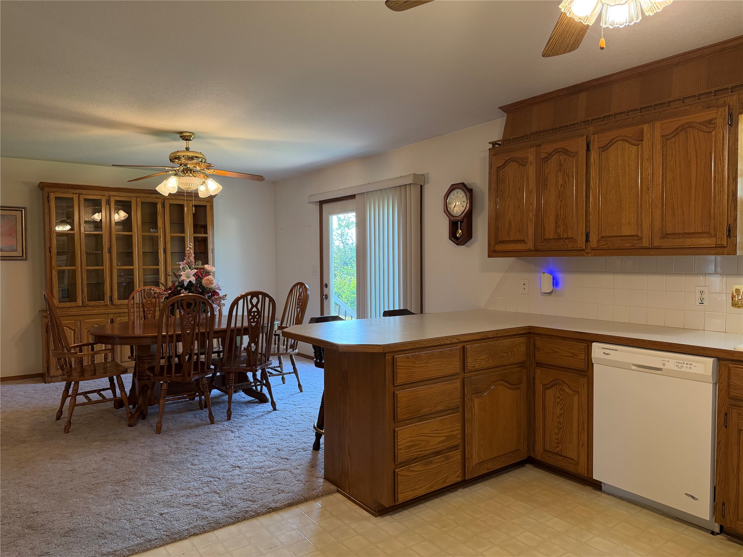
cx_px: 372
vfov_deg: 56.8
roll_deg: +1.2
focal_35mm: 24
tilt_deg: -3.0
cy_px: 278
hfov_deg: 71.6
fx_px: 515
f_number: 1.78
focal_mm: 6.76
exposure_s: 1/120
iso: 250
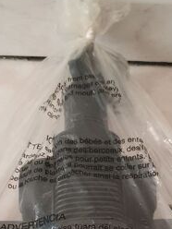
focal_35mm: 67
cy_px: 223
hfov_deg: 21.9
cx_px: 95
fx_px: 444
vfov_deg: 27.5
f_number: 1.5
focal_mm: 4.32
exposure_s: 1/50
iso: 640
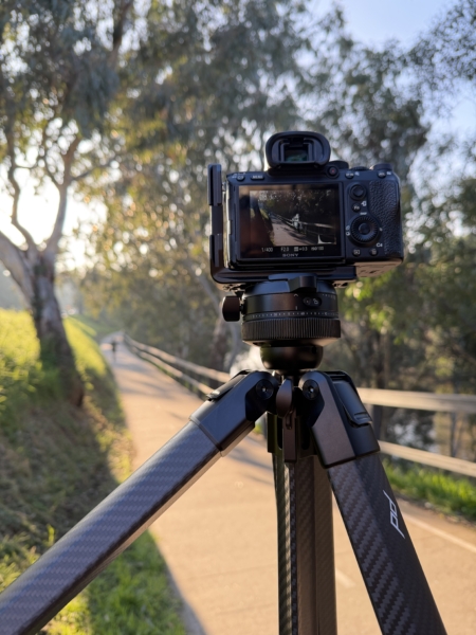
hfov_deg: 56.8
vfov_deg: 71.6
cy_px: 318
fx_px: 440
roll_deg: +1.8
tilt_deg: -0.4
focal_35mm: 24
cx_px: 238
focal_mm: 6.76
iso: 100
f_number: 1.78
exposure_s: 1/195
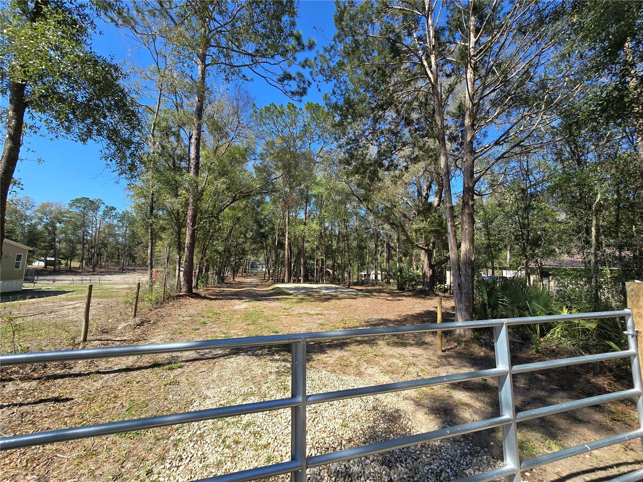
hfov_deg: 106.2
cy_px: 241
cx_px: 322
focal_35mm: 13
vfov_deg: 89.9
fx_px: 241
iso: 50
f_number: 2.2
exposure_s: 1/1189
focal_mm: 2.2
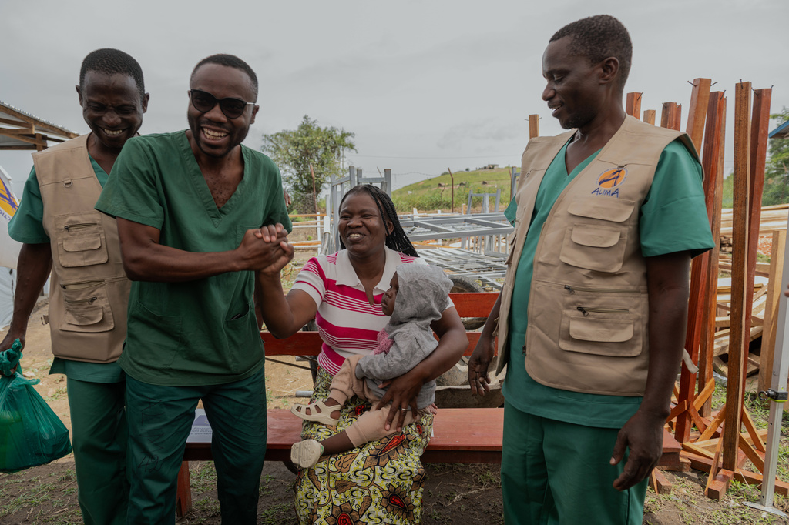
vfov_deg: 49.5
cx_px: 394
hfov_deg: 69.4
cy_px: 262
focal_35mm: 26
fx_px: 570
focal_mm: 26
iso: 64
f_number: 4.5
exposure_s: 1/100
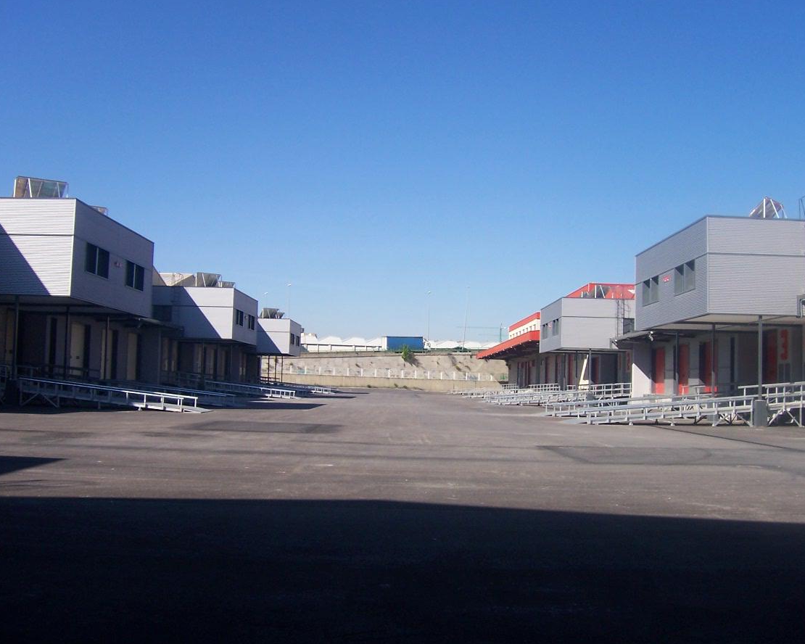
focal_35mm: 38
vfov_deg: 39.2
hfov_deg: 47.9
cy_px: 323
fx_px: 905
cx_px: 418
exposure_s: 1/500
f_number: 4.8
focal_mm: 6
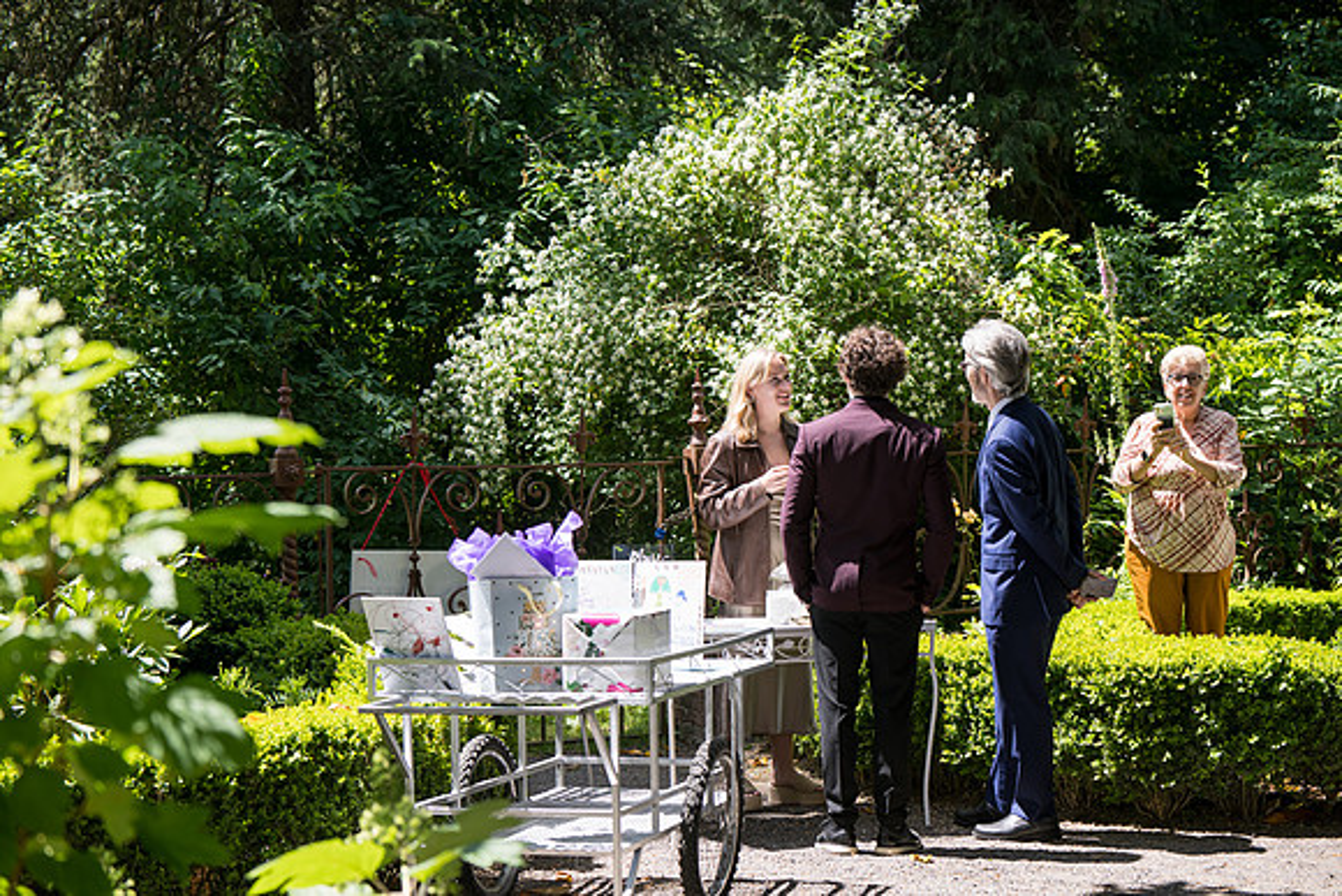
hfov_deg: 28.8
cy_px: 448
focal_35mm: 70
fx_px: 2610
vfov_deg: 19.5
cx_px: 671
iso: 200
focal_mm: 70
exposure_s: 1/500
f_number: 4
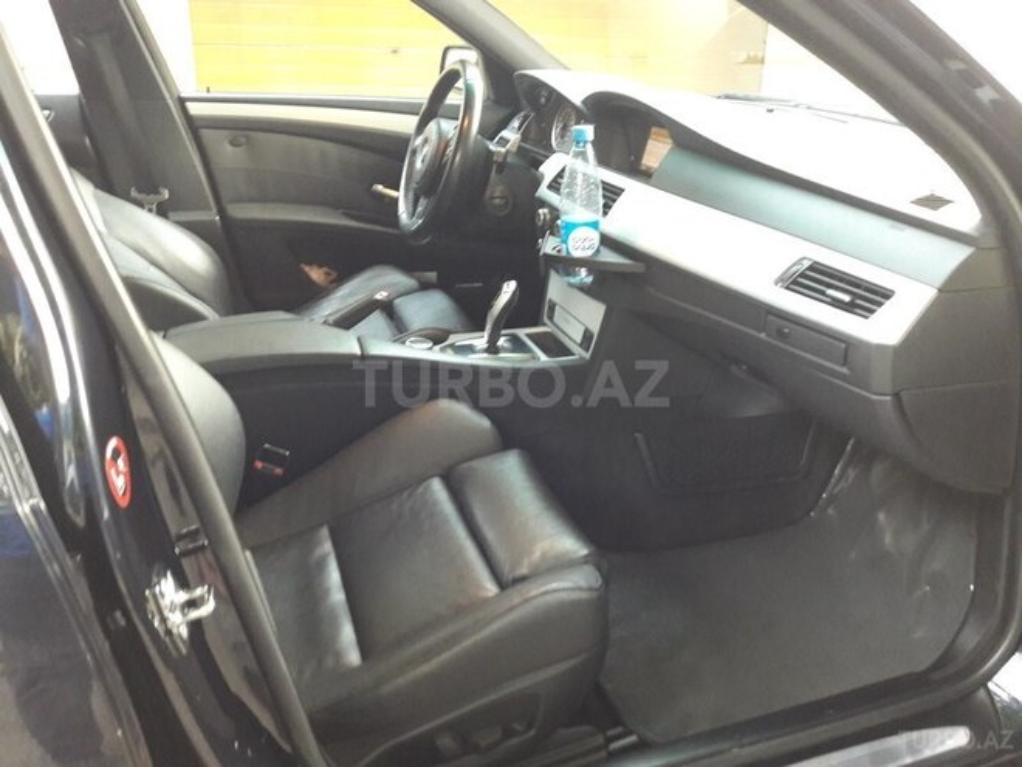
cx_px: 511
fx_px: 827
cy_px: 384
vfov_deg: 49.7
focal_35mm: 28
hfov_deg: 63.4
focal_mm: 3.7
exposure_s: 1/17
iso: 320
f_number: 1.9
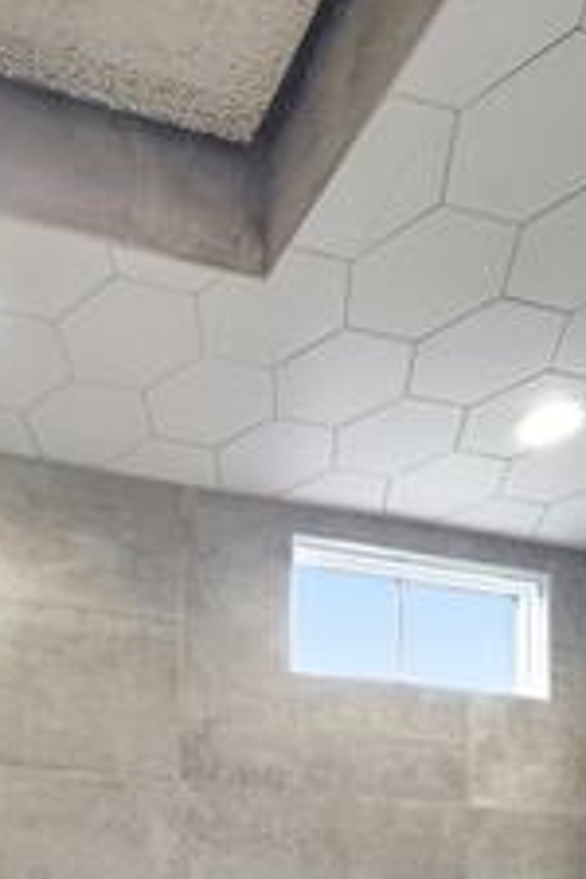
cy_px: 734
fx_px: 781
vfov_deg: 53.7
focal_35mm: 32
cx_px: 12
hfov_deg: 37.2
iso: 400
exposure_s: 1/4
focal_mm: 10
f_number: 11
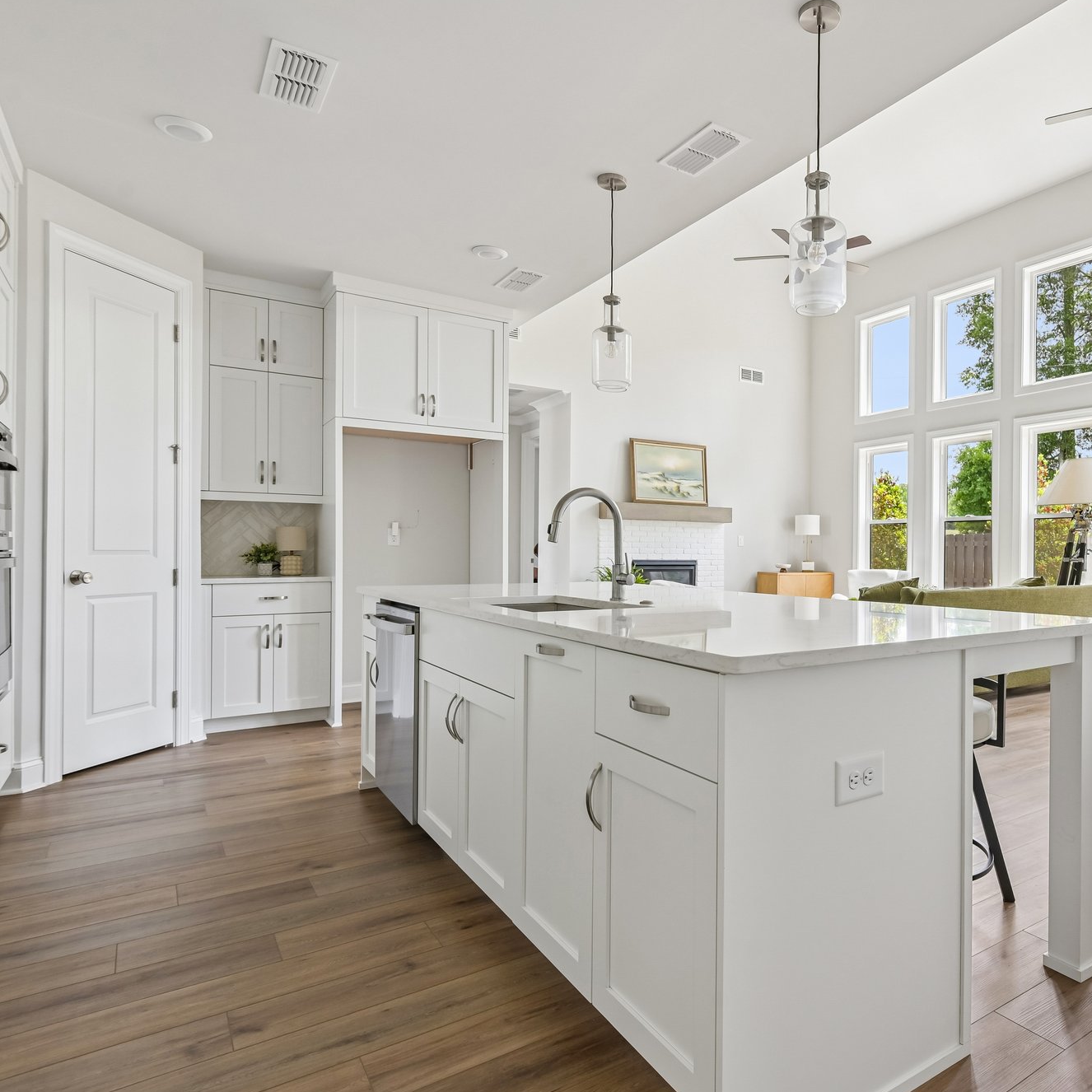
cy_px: 552
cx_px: 737
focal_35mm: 21
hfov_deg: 69.9
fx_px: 749
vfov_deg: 72.1
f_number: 8
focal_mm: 16
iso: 200
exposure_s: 1/40
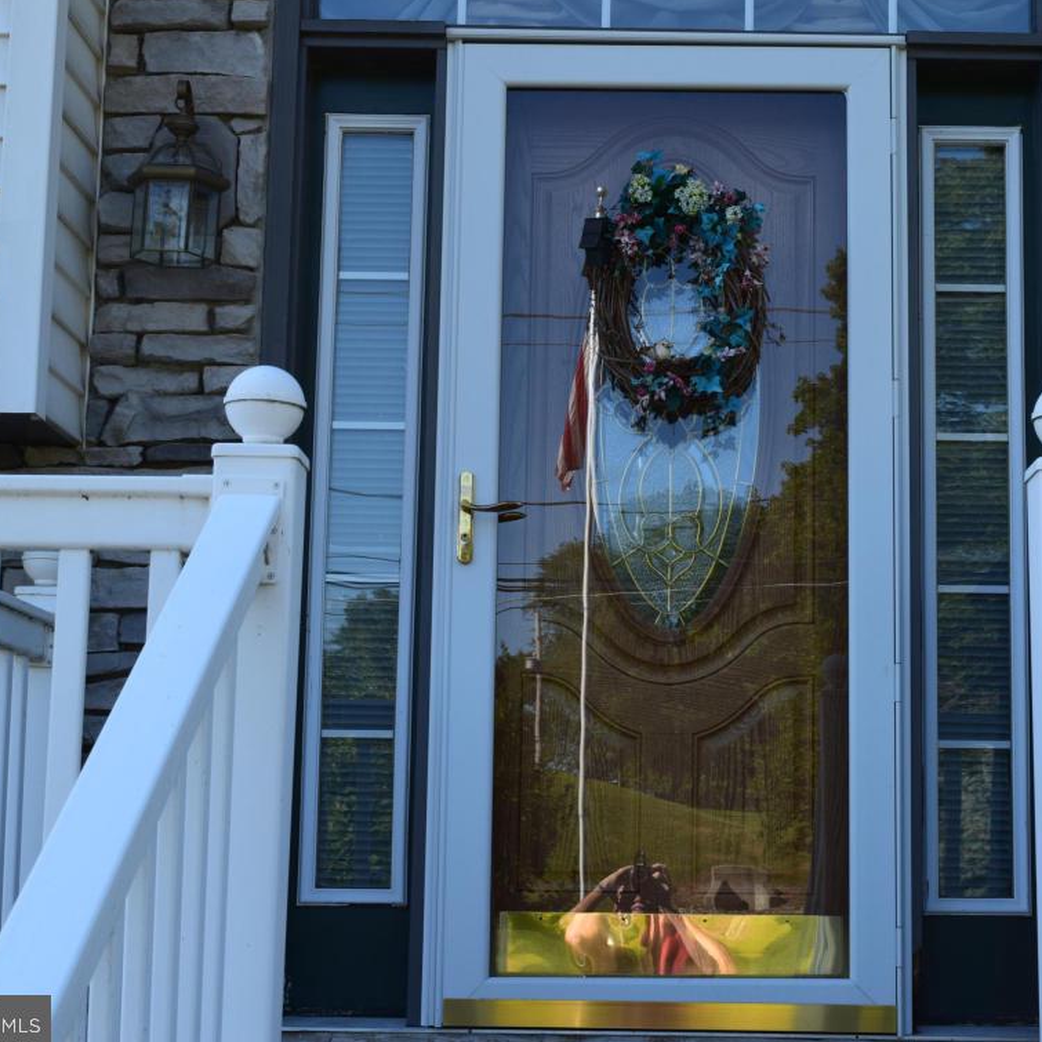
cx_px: 674
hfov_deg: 26.0
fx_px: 2248
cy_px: 522
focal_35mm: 66
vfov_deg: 26.1
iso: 400
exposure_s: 1/250
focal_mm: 34
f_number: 10
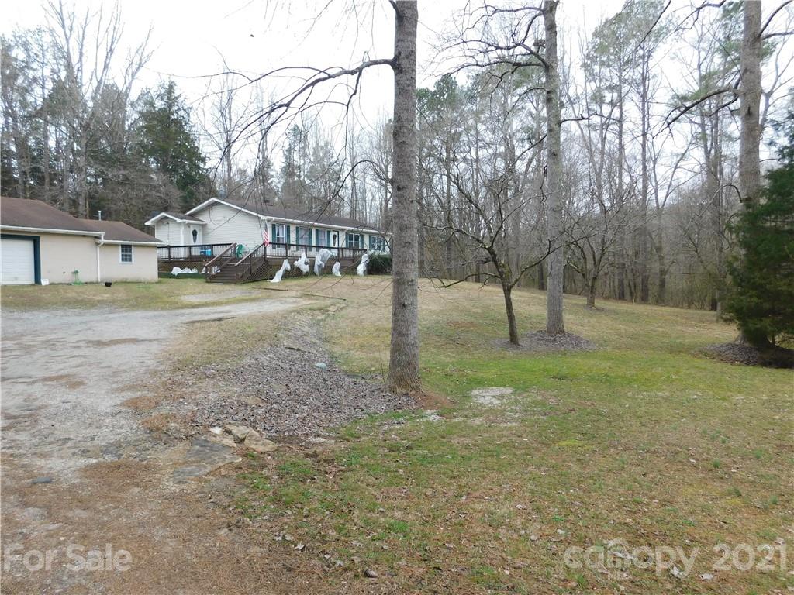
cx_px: 397
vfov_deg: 58.9
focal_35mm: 23
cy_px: 298
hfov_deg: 73.9
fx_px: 528
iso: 125
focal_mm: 4
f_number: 3
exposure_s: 1/100
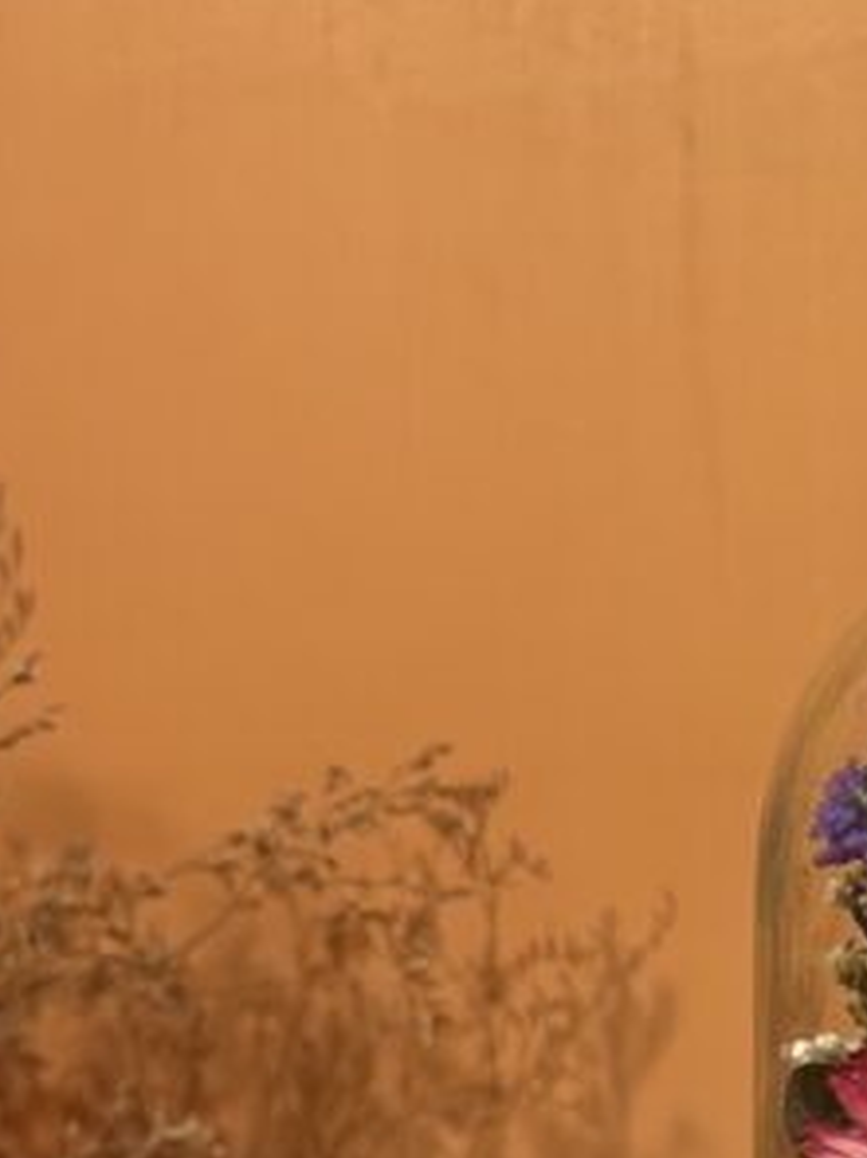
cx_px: 1165
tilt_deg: +3.1
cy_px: 640
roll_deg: +0.2
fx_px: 4712
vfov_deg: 14.0
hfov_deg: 10.3
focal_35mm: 141
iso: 250
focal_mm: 5.96
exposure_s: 1/25
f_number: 1.6
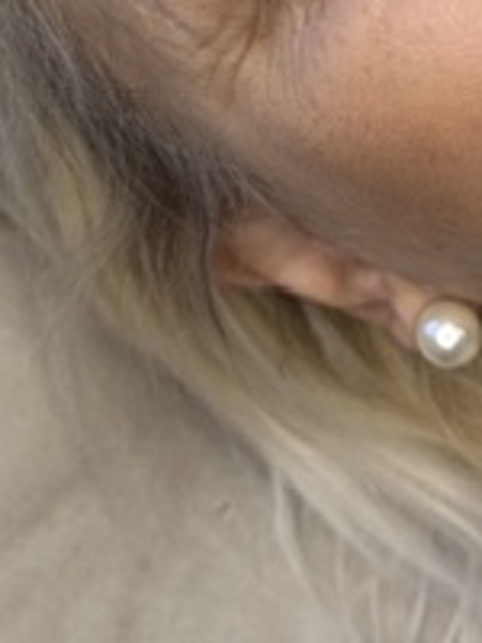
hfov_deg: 12.7
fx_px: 2135
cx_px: 501
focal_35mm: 115
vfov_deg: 16.5
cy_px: -103
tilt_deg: -77.1
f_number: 1.78
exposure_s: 1/308
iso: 64
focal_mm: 6.76
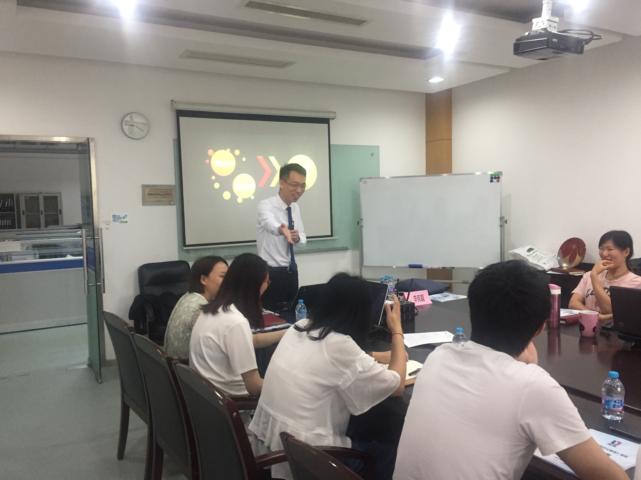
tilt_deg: -3.4
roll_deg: +0.9
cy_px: 240
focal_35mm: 29
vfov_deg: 48.2
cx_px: 320
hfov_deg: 61.7
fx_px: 537
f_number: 2.2
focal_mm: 4.15
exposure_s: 1/33
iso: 200
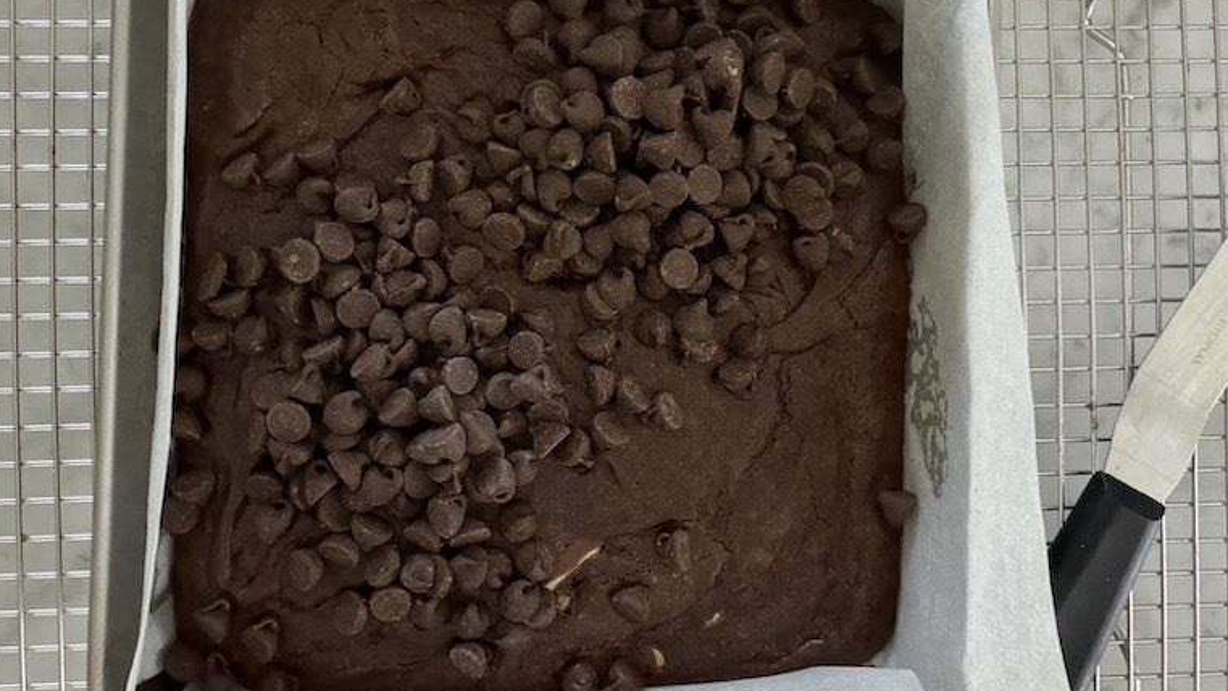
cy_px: 302
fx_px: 1074
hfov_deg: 59.5
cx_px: 610
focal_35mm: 33
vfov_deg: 35.6
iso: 640
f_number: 1.9
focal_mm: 2.71
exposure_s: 1/16
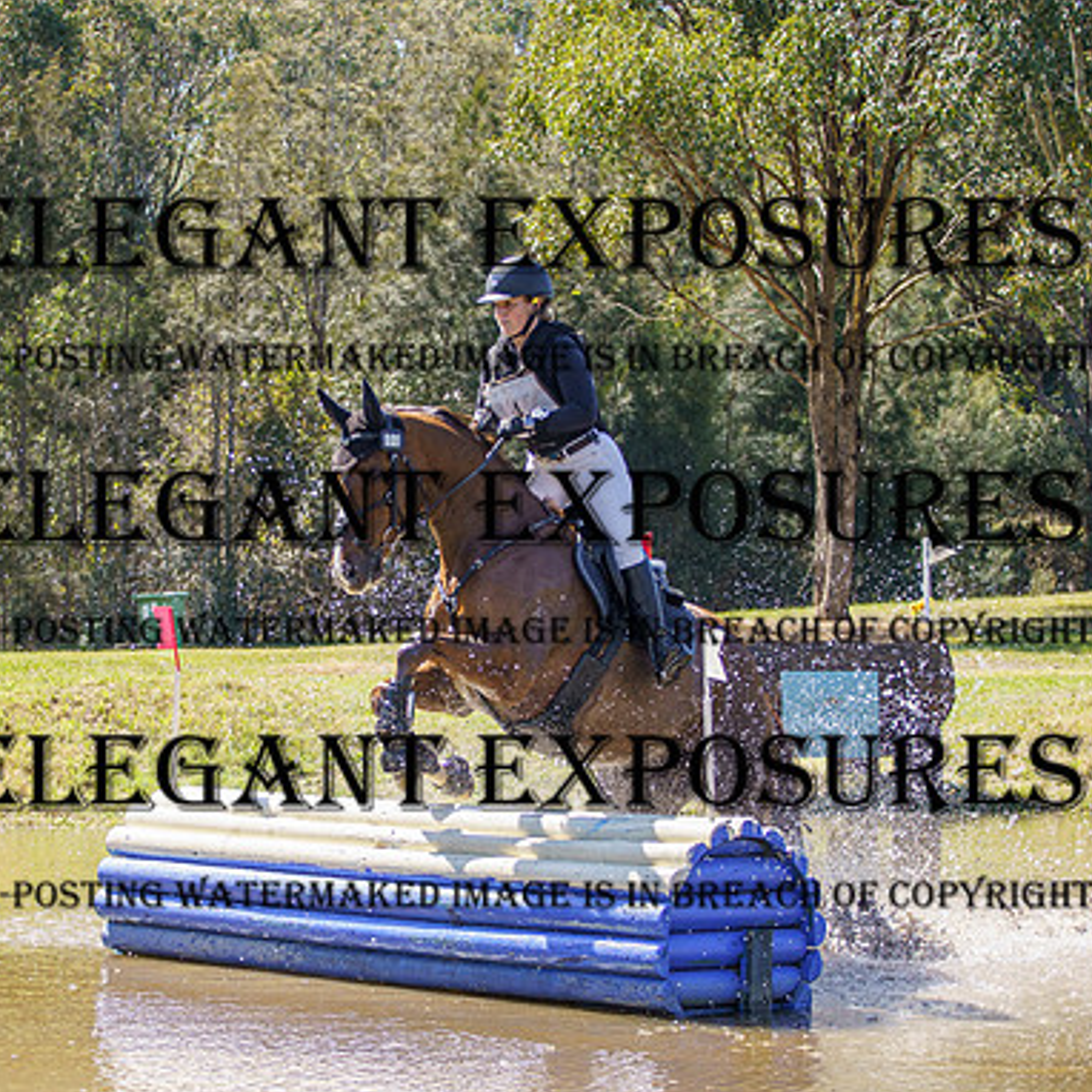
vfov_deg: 15.5
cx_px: 402
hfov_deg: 15.5
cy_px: 651
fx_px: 3997
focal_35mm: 112
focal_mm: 70
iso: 640
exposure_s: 1/1600
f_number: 4
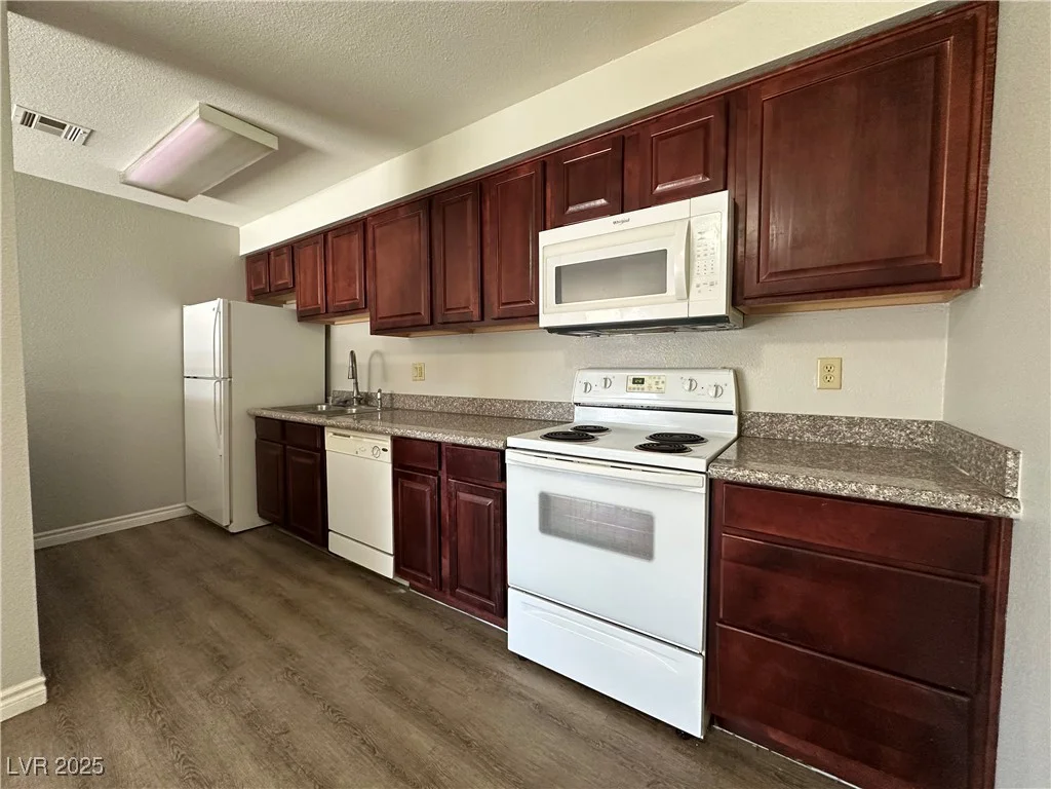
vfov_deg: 85.7
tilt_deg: -3.1
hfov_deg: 102.1
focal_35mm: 14
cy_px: 394
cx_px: 526
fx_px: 425
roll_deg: +0.2
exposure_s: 1/120
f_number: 2.2
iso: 320
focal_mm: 2.22
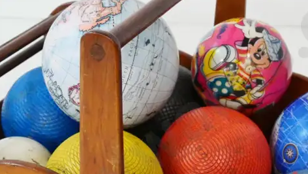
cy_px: 138
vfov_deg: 14.2
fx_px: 695
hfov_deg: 25.0
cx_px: 169
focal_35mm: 85
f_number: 5.6
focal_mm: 18
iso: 3200
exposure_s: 1/80
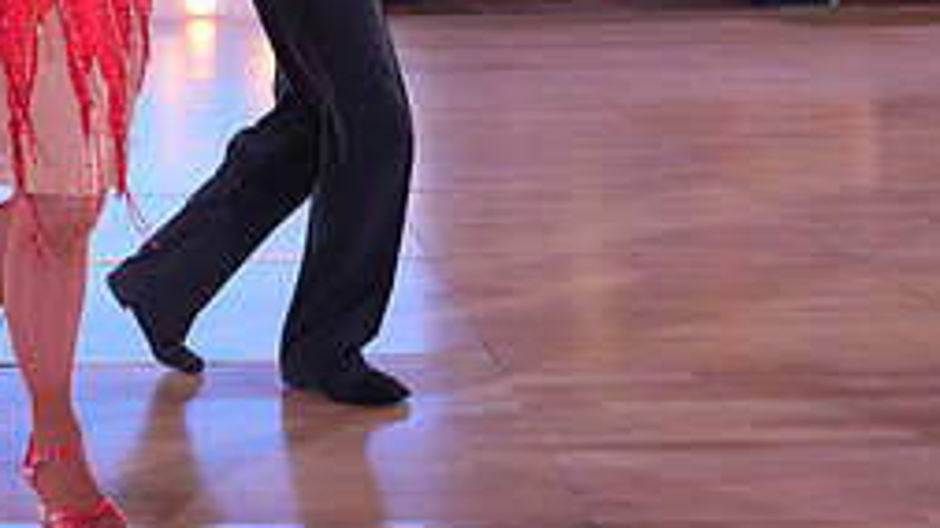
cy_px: -128
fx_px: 2093
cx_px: 134
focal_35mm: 84
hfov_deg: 24.7
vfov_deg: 13.9
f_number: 4
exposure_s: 1/400
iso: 2000
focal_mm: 35
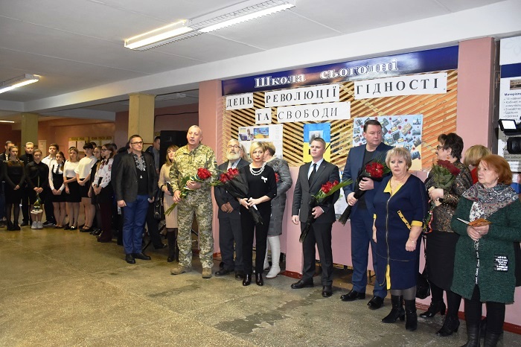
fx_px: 434
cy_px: 174
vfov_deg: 43.6
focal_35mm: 30
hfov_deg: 62.0
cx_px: 260
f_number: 3.5
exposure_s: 1/60
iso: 2000
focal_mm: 20
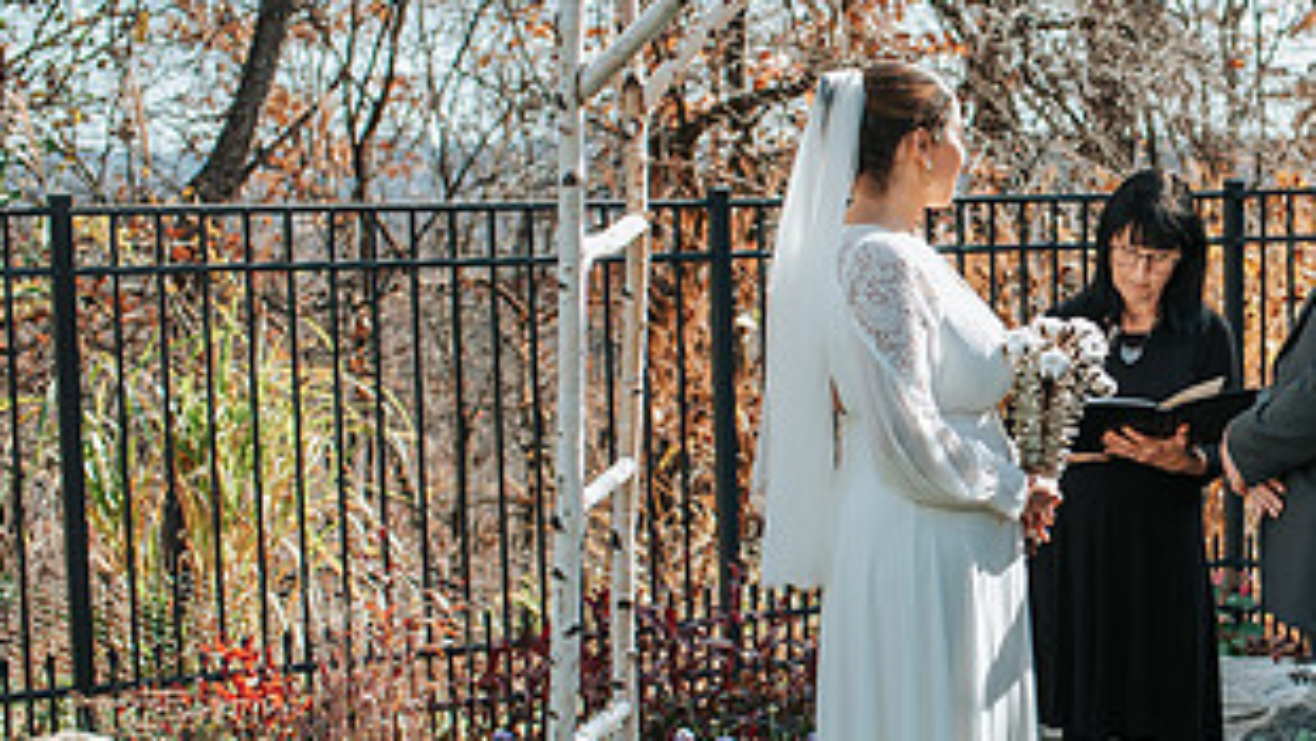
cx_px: 1205
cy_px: 432
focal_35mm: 75
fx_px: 2617
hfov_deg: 27.1
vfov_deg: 16.1
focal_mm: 35
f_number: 3.5
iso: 400
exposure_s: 1/1250
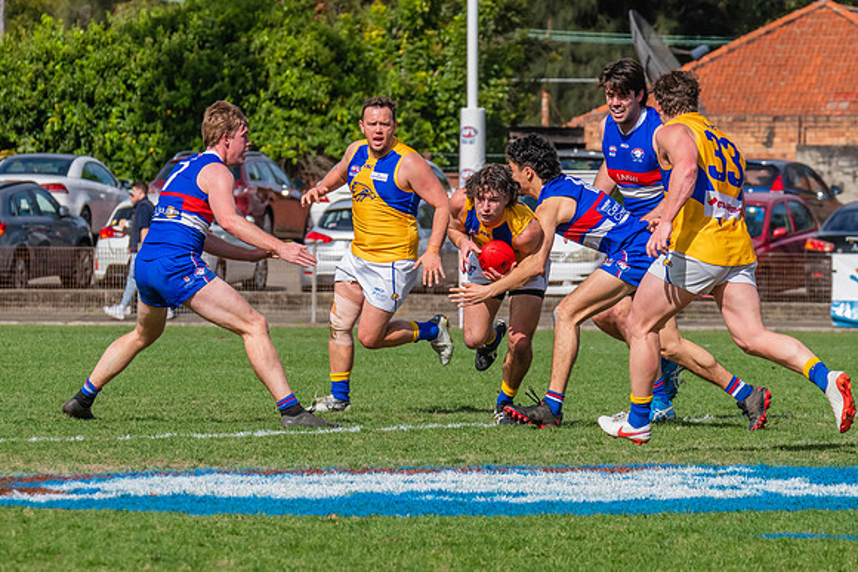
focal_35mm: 437
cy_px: 224
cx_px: 468
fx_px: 10425
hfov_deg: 4.7
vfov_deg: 3.1
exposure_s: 1/1600
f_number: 10
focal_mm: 250
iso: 800
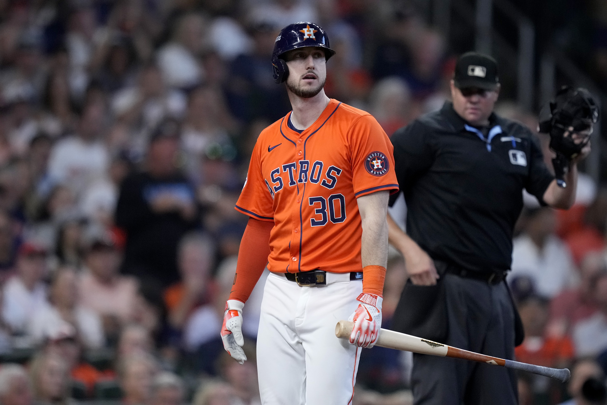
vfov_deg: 2.3
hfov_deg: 3.4
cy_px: 202
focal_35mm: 600
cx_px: 304
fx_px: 10116
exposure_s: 1/2500
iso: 3200
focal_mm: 400
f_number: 2.8
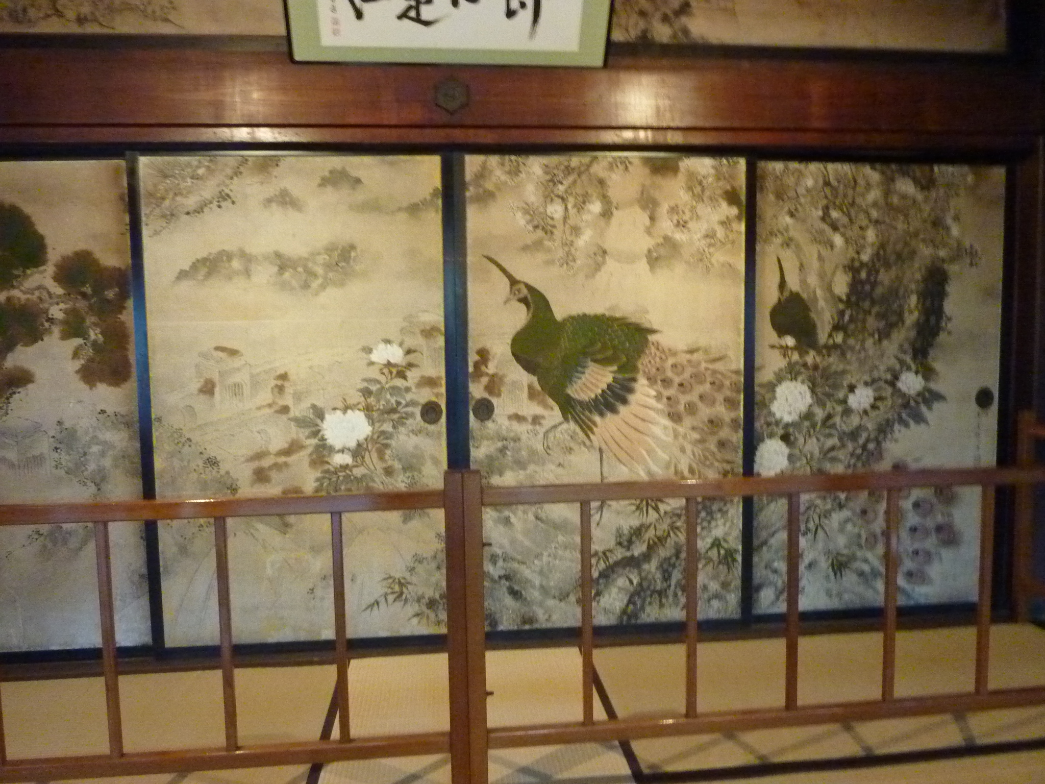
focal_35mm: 25
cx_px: 522
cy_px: 392
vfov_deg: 54.9
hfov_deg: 69.4
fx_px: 755
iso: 800
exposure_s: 1/15
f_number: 3.3
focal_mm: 4.1
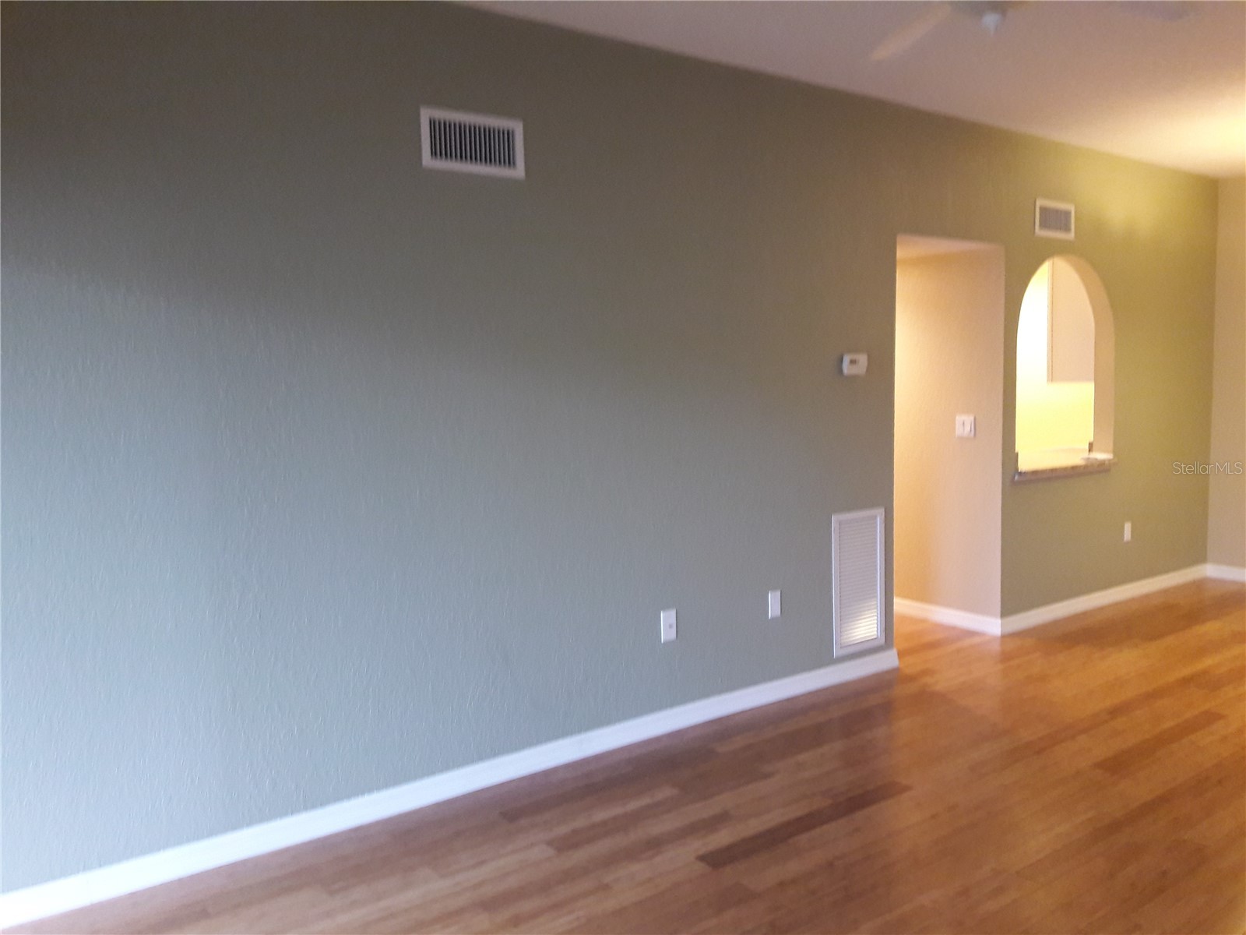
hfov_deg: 63.4
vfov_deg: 49.7
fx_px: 1008
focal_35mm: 28
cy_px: 468
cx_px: 623
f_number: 1.9
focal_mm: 3.7
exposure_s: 1/20
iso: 200
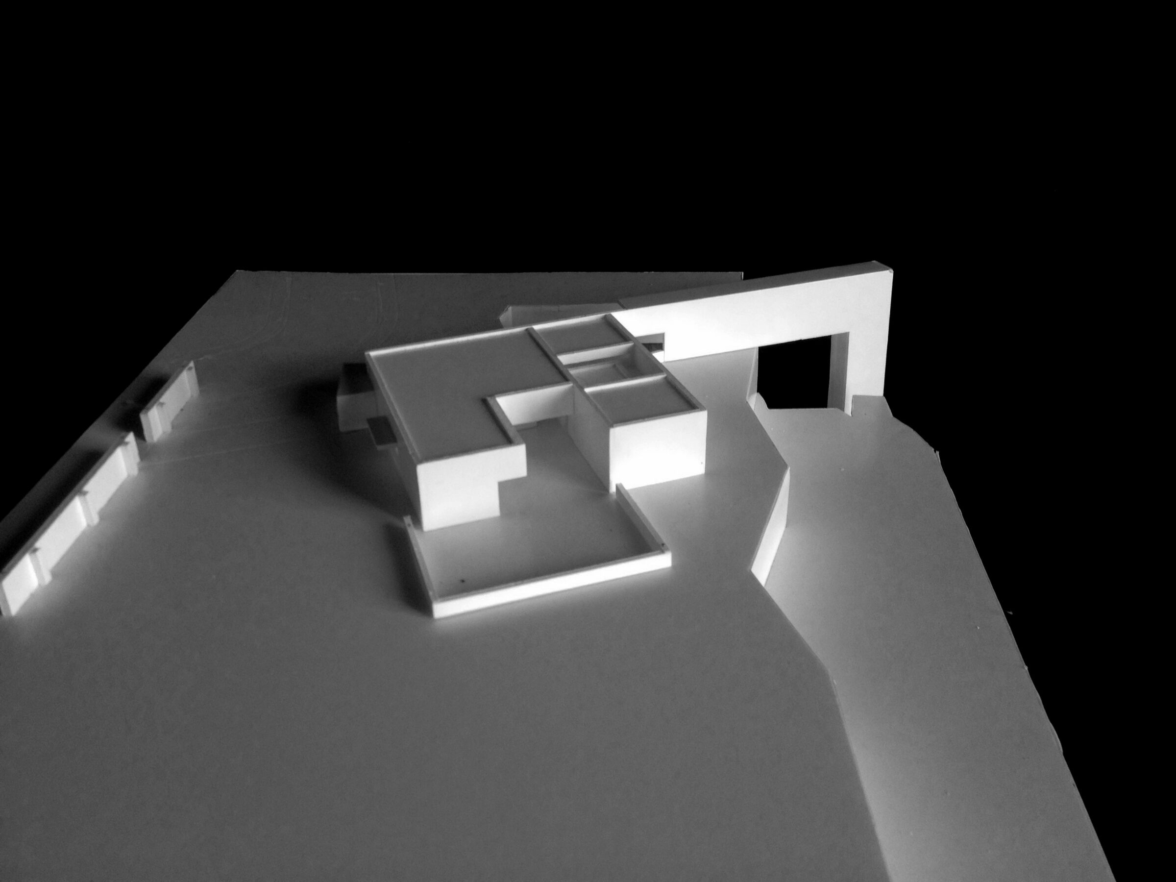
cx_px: 588
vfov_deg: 40.7
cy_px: 441
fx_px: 1189
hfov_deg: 52.6
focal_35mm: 35
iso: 64
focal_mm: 4.28
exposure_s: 1/24
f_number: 2.4
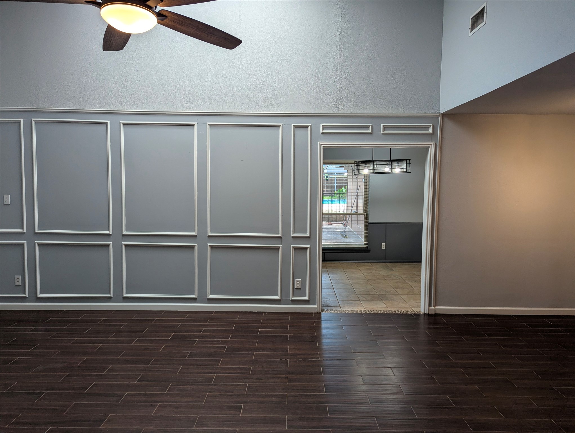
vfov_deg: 56.9
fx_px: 399
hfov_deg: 71.5
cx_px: 288
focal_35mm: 24
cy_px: 216
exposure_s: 1/120
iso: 82
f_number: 1.85
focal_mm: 6.81
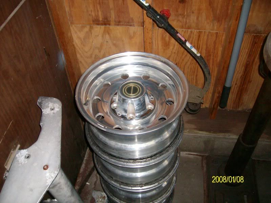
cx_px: 136
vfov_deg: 40.7
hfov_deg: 52.6
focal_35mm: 35
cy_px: 102
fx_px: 274
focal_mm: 5.8
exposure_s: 1/40
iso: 200
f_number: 2.8
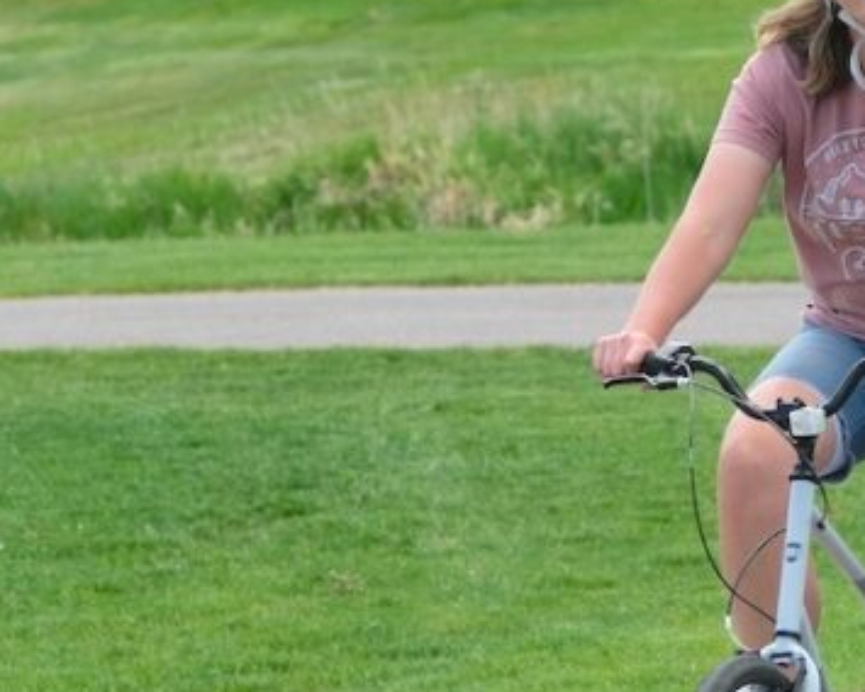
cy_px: 328
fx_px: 6861
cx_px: 875
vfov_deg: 5.8
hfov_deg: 7.2
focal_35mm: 268
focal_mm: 66
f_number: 4
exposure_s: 1/240
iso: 125
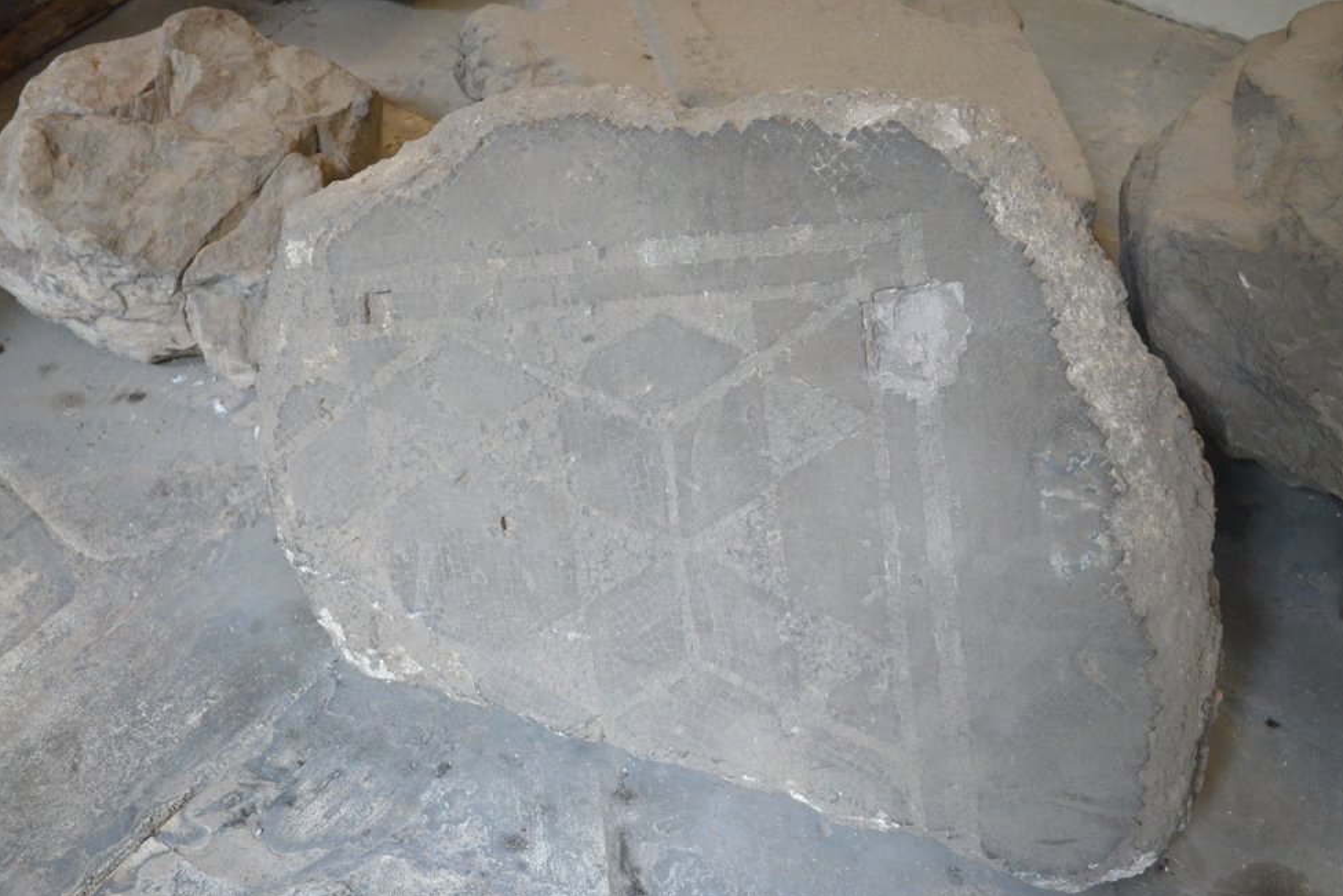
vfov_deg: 31.2
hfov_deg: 45.4
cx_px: 664
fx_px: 1604
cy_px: 444
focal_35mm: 43
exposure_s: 1/30
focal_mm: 28
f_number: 4.5
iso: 2800
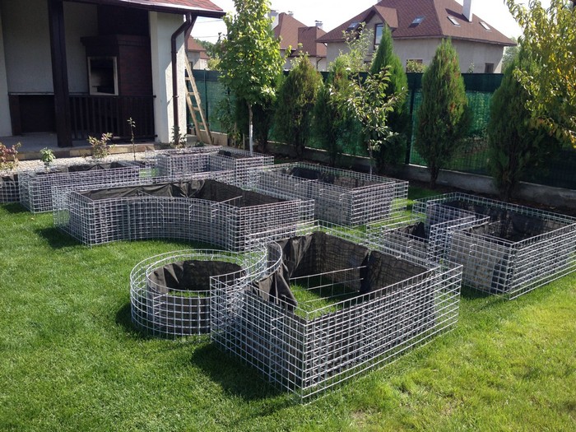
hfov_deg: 52.6
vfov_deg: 40.7
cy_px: 216
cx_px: 288
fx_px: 582
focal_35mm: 35
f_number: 2.4
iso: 50
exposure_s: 1/635
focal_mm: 4.28
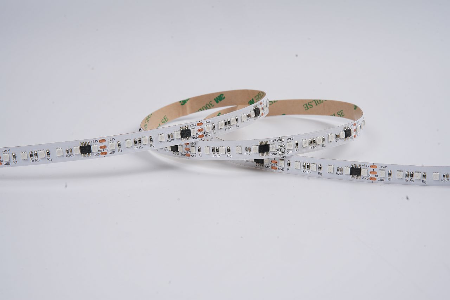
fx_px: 812
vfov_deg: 20.9
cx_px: 225
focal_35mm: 65
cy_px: 150
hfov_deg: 31.0
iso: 100
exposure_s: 1/125
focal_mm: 65
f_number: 16
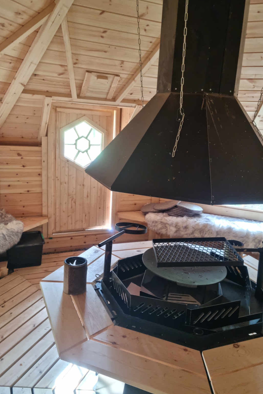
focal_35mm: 29
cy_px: 194
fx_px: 318
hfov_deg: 44.9
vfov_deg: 63.7
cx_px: 141
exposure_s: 1/50
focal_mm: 5.9
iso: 250
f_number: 2
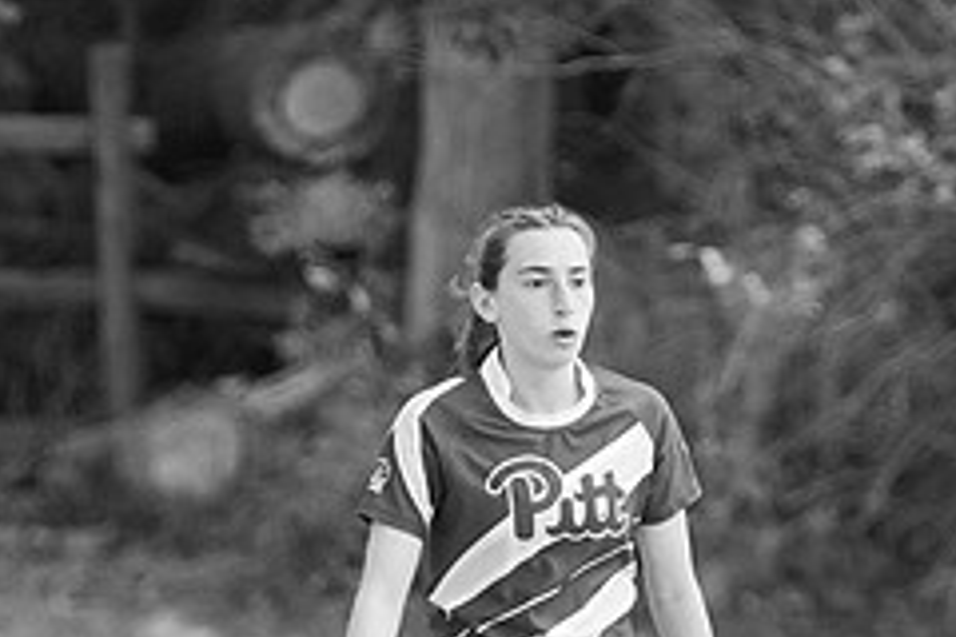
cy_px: 374
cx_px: 10
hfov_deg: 1.1
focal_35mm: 1886
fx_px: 50080
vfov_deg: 0.7
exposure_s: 1/1000
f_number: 6
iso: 720
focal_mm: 380
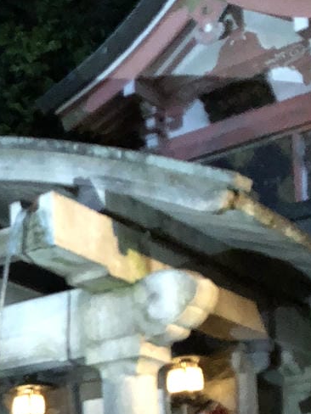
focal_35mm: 95
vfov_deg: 19.3
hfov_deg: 14.6
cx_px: -133
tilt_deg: +4.9
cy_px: 514
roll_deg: +0.9
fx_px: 1138
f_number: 1.8
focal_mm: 3.99
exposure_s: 1/4
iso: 800
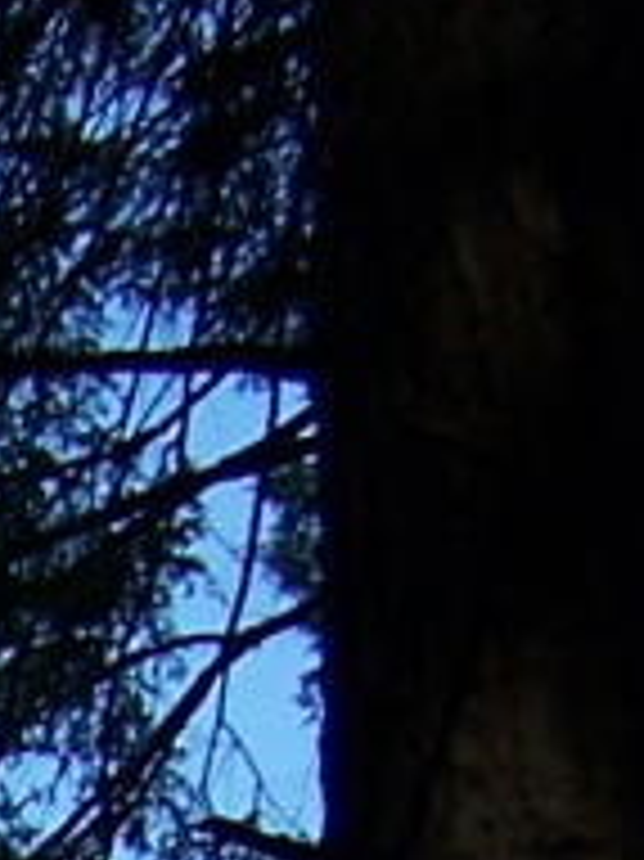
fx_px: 6755
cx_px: -1288
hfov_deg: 5.2
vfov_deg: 6.9
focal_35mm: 272
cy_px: 2073
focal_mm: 6.3
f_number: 2.8
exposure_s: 1/800
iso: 80
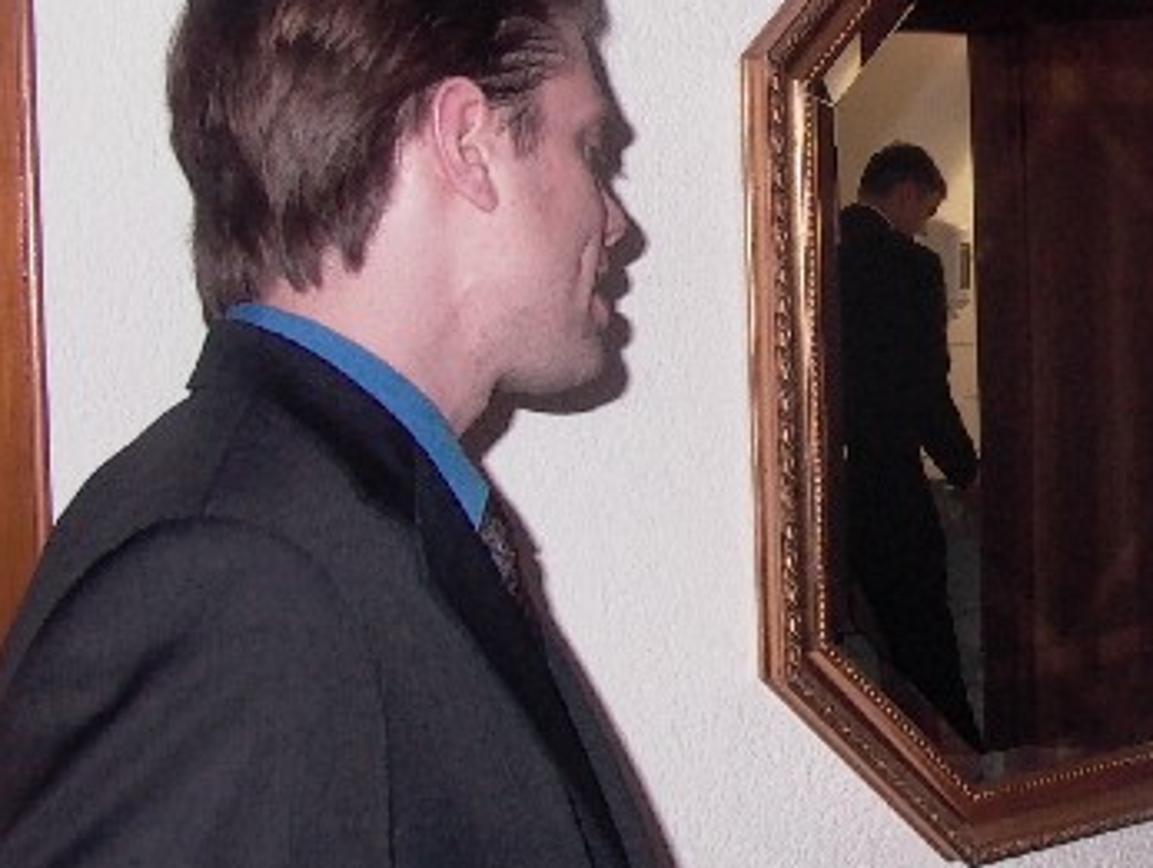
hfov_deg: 26.7
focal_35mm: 70
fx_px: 2334
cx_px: 1053
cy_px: 200
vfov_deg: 20.9
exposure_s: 1/64.2
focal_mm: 8.19
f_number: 2.13
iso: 100
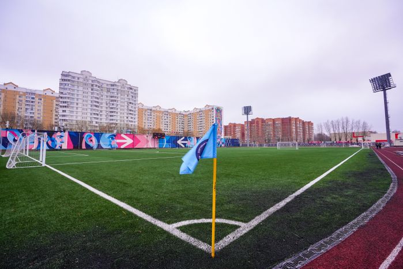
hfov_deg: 96.7
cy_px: 134
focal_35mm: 16
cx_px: 202
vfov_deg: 73.7
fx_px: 179
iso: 1600
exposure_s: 1/60
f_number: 6.3
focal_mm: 16
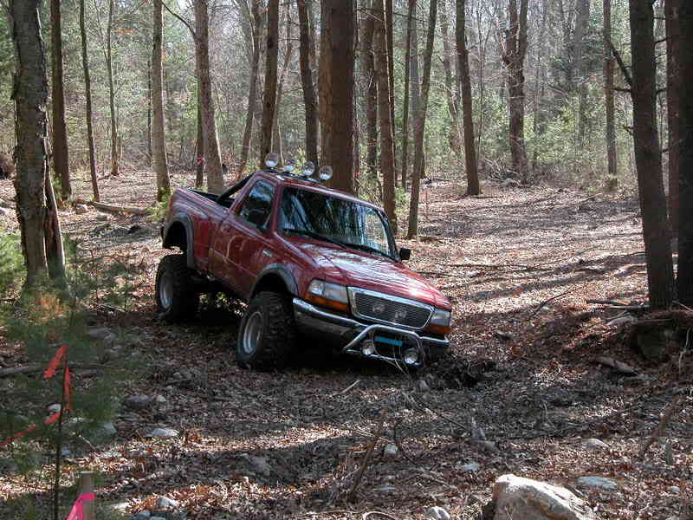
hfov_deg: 28.2
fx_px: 1381
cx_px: 346
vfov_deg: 21.3
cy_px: 260
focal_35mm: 69
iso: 100
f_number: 3.7
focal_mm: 17.8
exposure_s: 1/116
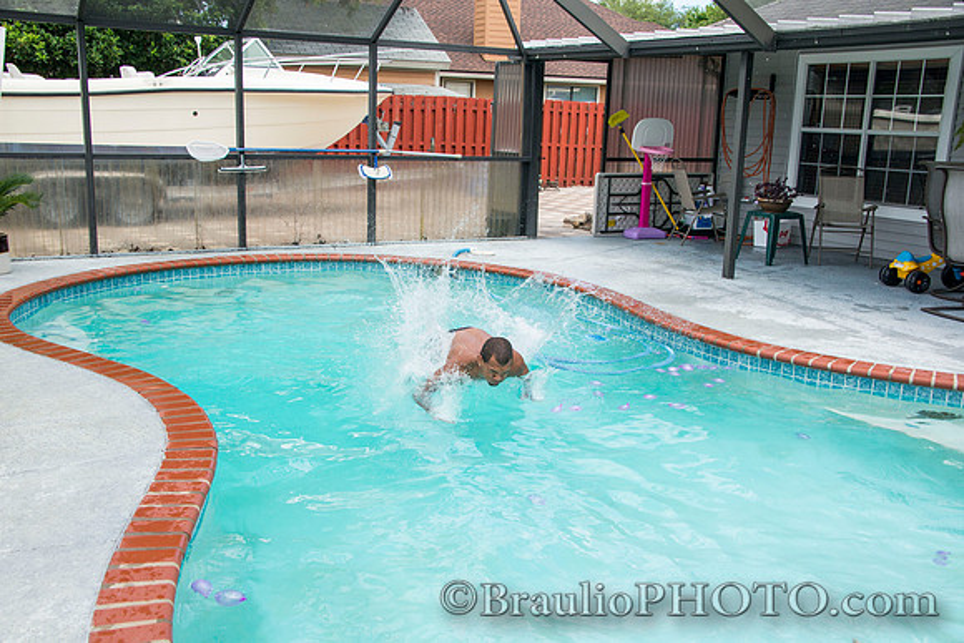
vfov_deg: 36.9
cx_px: 482
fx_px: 964
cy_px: 322
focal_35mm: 36
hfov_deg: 53.1
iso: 400
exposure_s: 1/1000
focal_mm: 36
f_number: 7.1
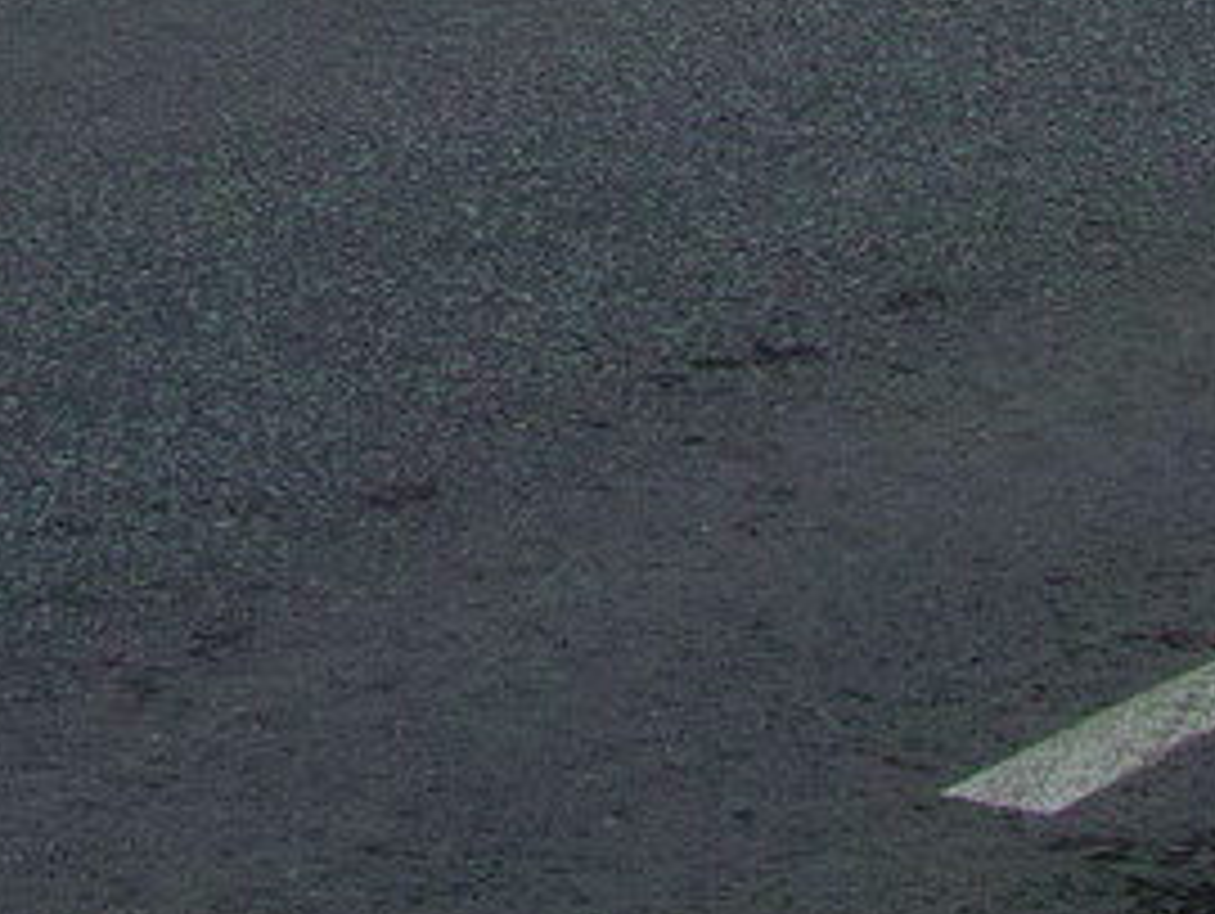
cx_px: 846
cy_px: -1504
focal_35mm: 205
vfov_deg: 6.8
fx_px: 7202
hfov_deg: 9.6
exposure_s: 1/320
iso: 100
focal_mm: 24
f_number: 8
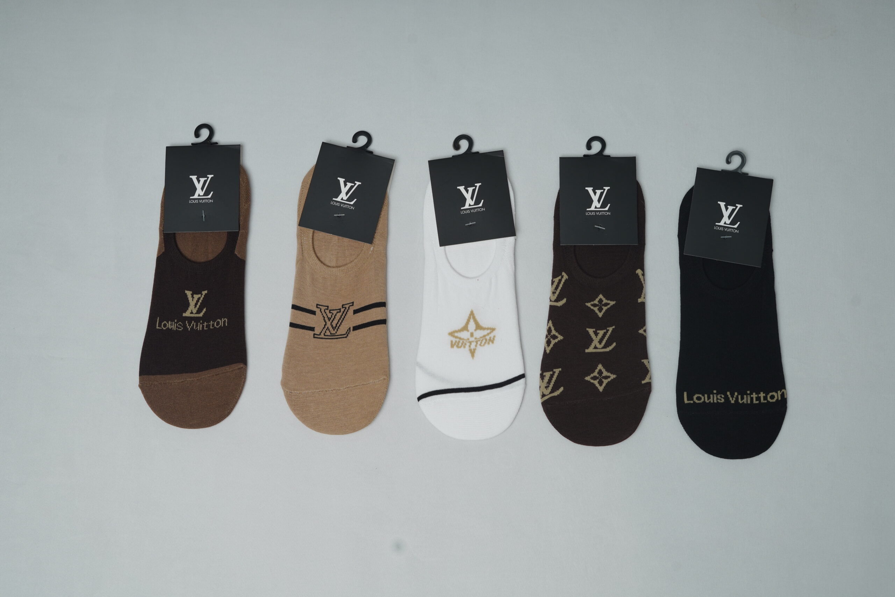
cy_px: 298
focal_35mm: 50
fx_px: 1243
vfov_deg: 27.0
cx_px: 448
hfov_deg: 39.6
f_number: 6.3
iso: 320
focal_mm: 50
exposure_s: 1/200
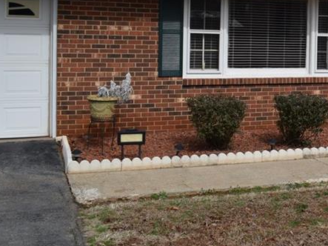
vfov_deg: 24.0
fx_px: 568
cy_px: 47
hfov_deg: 28.8
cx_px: 371
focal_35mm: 60
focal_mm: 18
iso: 200
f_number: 10
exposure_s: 1/400
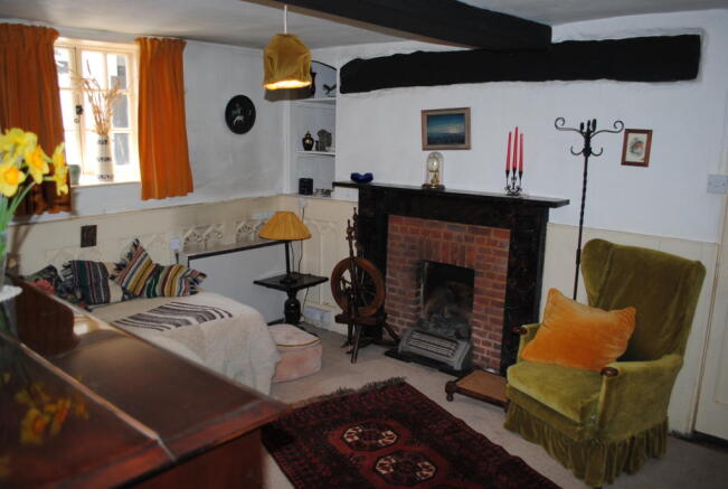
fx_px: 547
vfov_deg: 48.1
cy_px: 244
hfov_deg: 67.3
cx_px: 364
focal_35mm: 27
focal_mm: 18
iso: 200
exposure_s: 1/60
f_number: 3.5
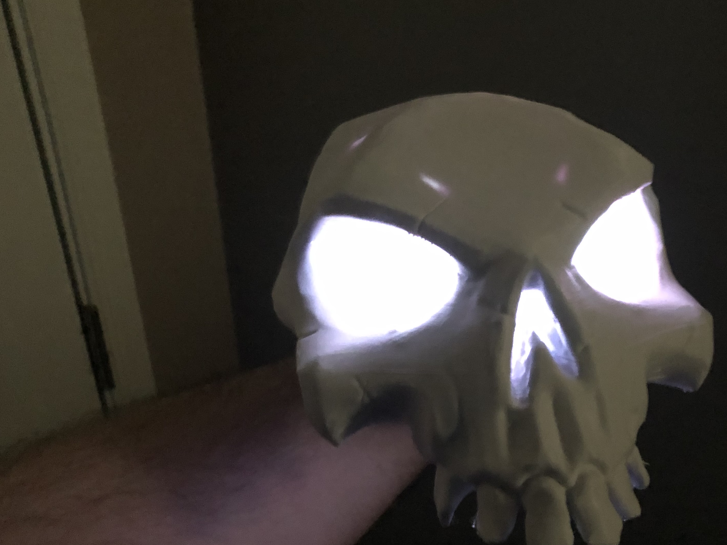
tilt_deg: -30.3
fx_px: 840
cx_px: 468
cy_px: 274
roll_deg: -0.3
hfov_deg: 46.2
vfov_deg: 36.0
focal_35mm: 40
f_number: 1.8
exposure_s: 1/4
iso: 320
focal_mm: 4
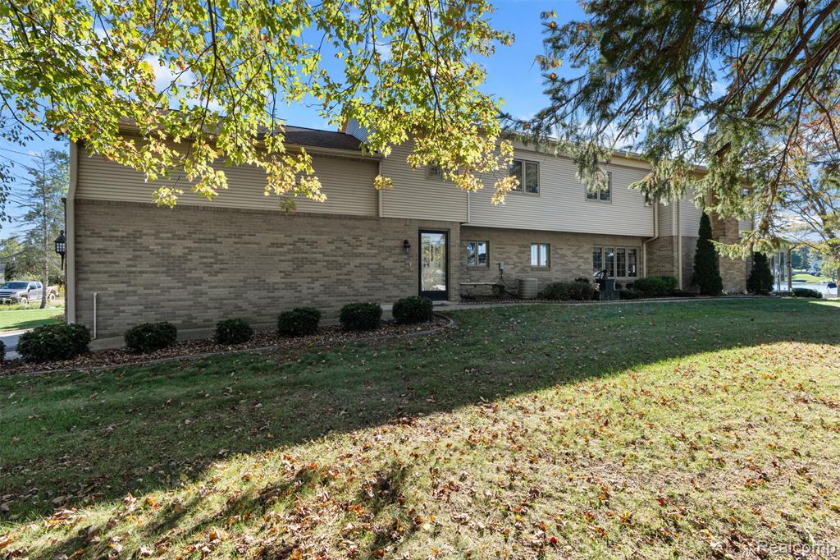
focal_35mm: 16
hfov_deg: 96.8
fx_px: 373
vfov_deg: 73.7
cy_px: 280
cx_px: 420
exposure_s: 1/250
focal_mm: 16
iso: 100
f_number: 8
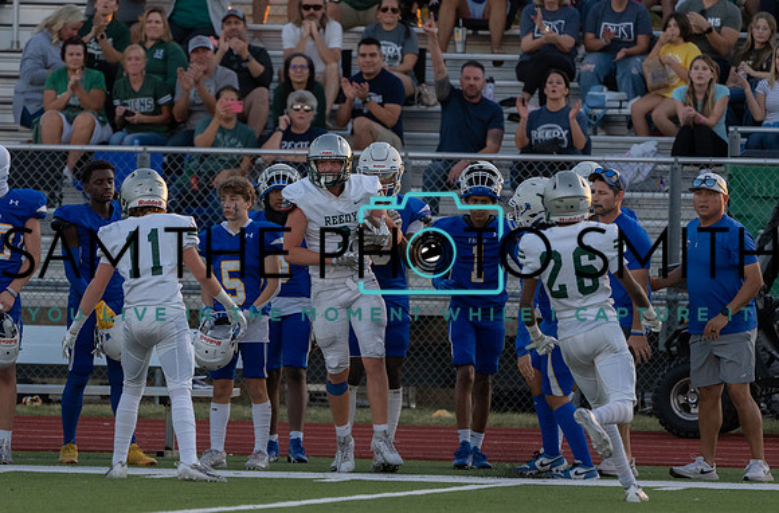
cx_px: 323
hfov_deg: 4.3
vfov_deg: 2.8
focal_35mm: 487
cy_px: 313
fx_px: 10493
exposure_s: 1/1250
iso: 2500
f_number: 5.6
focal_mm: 400
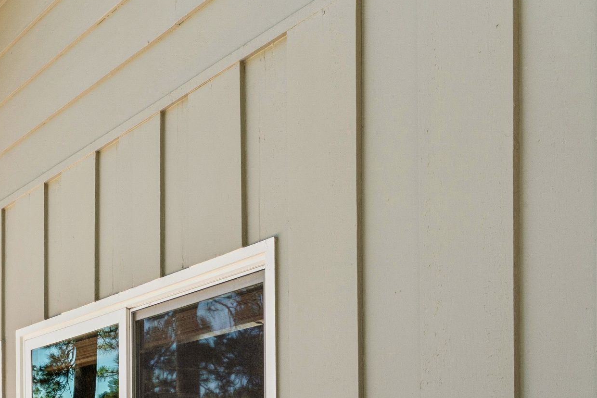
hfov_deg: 28.6
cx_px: -142
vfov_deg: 20.8
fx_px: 991
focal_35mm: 60
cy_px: 508
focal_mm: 20.6
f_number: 22
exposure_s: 1/13
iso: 100
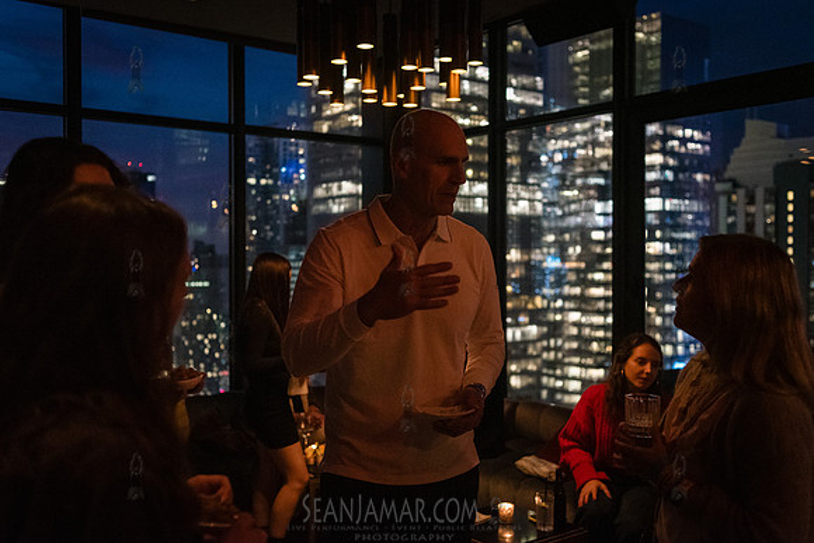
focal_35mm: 36
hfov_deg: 53.2
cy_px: 272
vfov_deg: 37.0
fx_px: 813
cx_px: 407
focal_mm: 35
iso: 10000
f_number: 3.2
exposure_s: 1/125
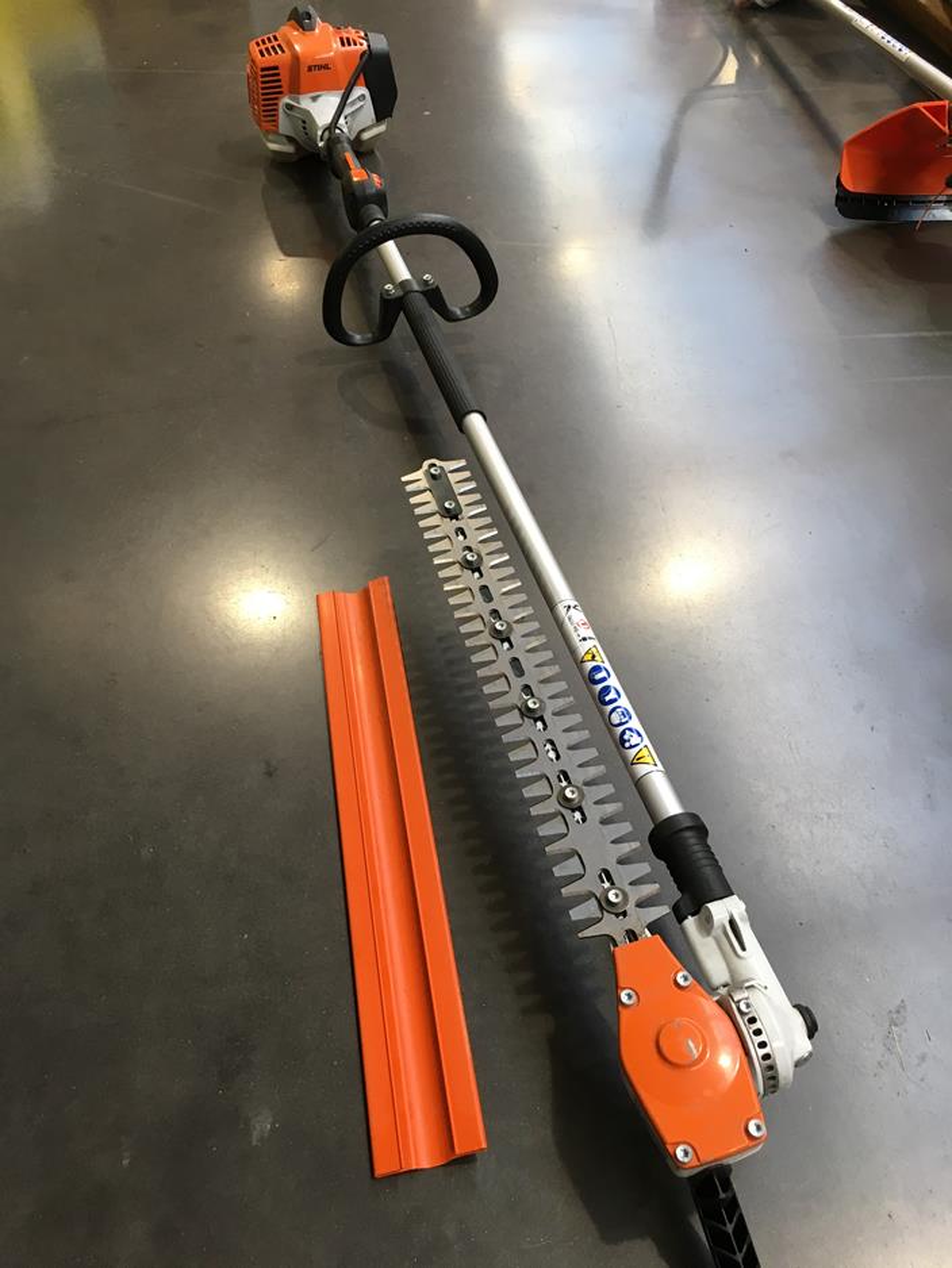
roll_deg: +0.5
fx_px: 1063
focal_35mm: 29
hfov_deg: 48.2
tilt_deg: -44.7
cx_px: 476
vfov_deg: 61.6
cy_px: 634
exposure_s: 1/33
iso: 50
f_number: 2.2
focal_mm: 4.15
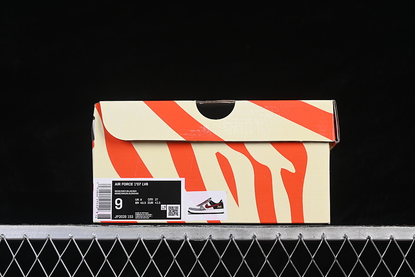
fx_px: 865
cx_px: 208
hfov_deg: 27.0
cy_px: 138
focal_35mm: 75
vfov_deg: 18.2
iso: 160
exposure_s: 1/80
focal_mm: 50
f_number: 8
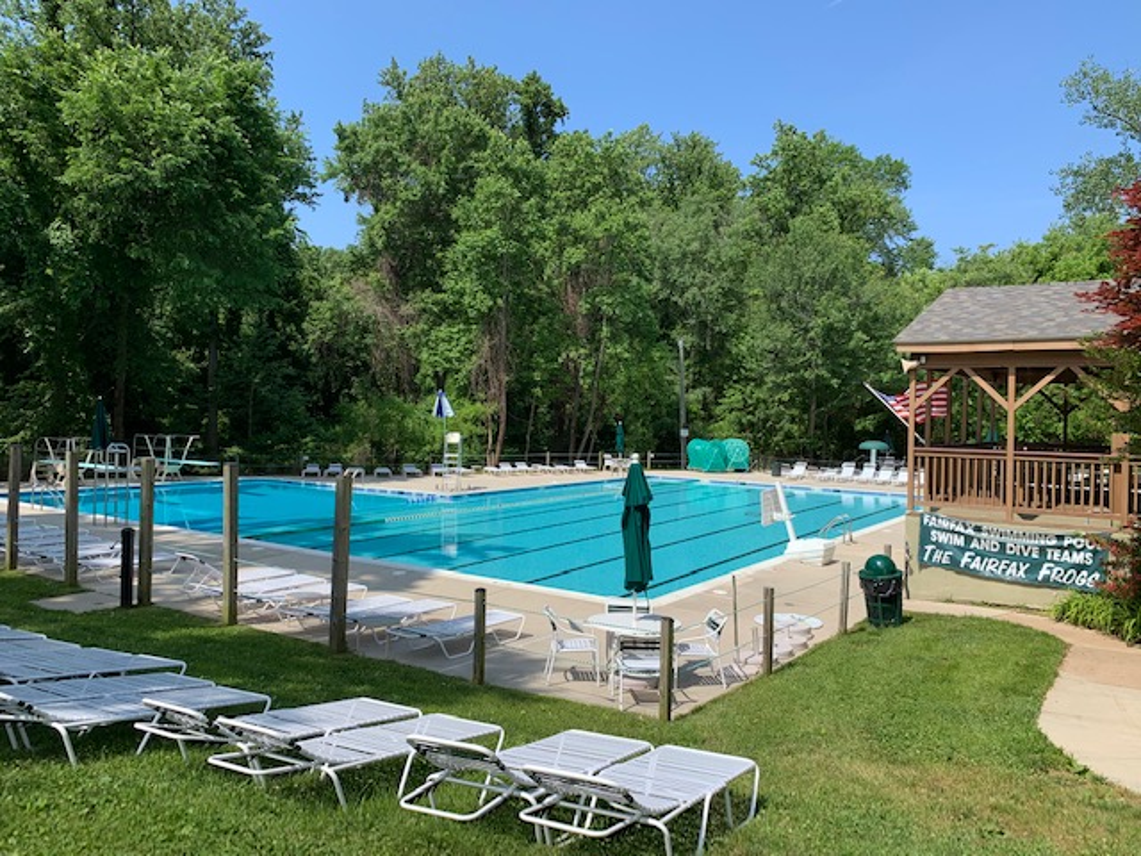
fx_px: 857
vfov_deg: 53.1
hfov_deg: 67.3
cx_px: 570
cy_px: 428
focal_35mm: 26
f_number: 1.8
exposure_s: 1/2160
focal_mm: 4.25
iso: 25
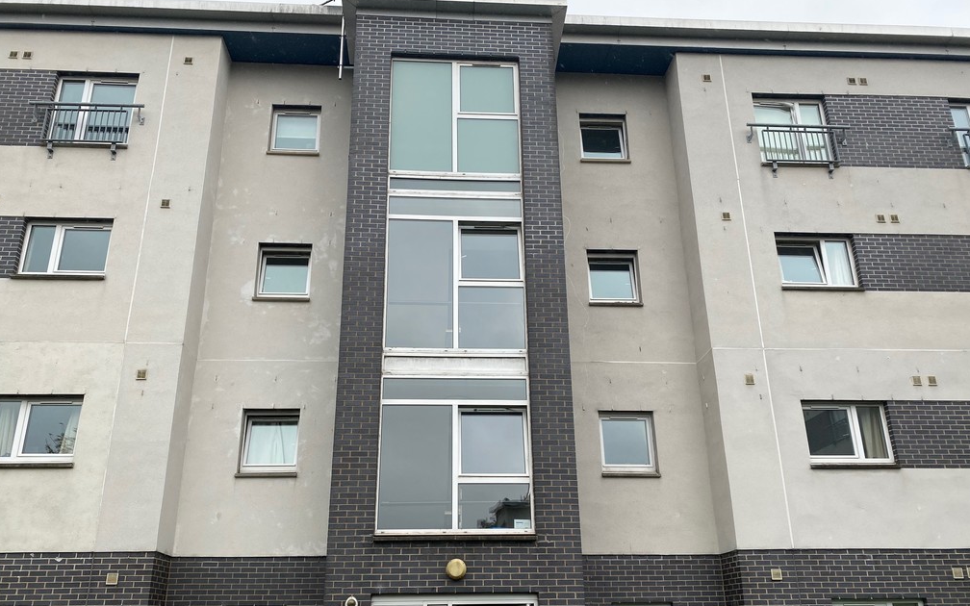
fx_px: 740
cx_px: 482
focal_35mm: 28
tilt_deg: +18.7
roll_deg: +0.5
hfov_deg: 66.5
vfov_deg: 44.3
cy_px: 363
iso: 32
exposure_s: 1/644
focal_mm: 4.25
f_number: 1.8
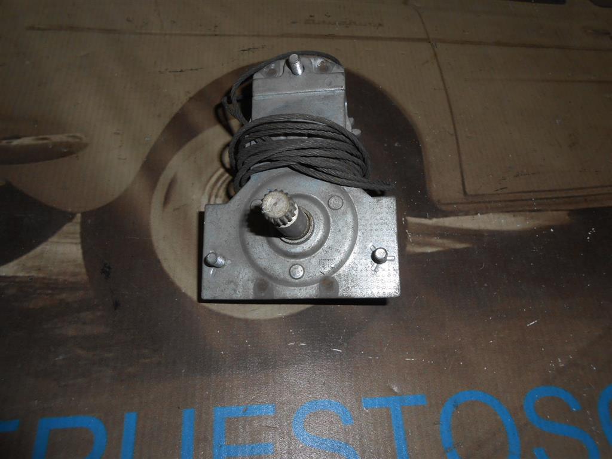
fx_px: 459
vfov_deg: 53.0
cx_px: 306
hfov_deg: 67.3
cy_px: 230
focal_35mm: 26
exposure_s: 1/25
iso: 80
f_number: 11.5
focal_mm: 4.6
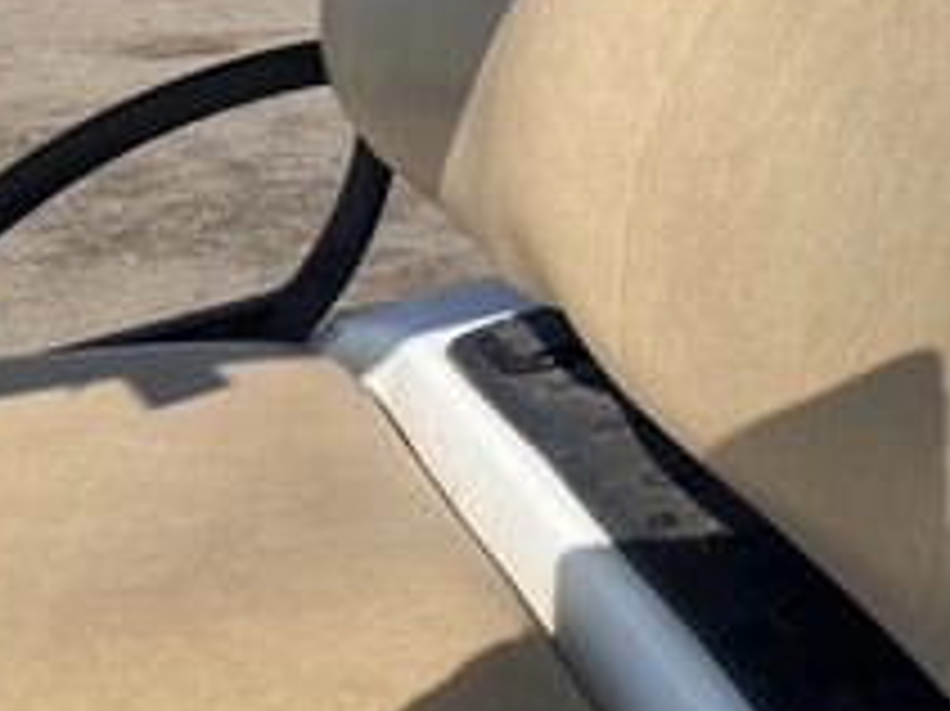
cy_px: 184
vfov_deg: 26.2
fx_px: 1509
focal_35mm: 55
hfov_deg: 33.3
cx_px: 842
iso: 25
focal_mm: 3
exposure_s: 1/3322
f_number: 1.8
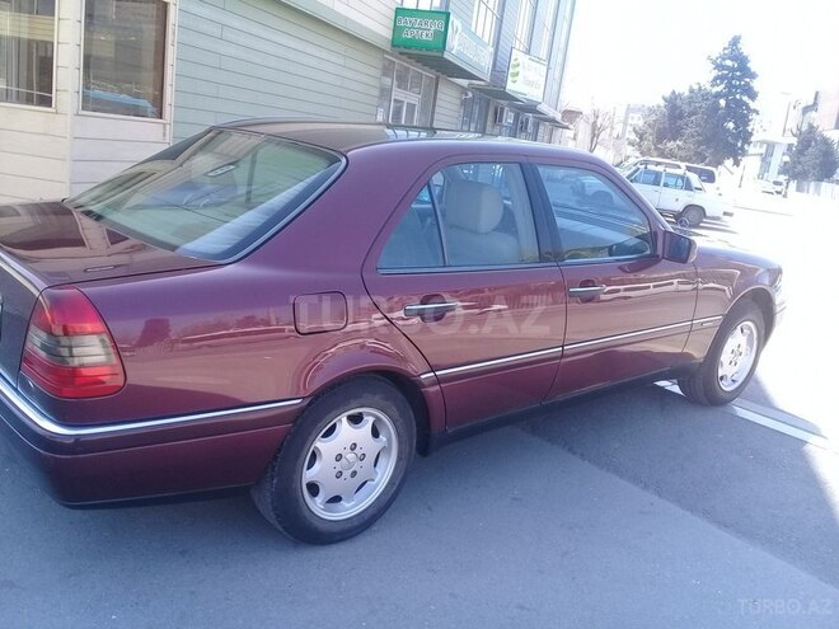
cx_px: 420
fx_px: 751
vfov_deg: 45.4
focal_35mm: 31
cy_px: 314
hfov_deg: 58.4
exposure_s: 1/185
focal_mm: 3.3
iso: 50
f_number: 2.2
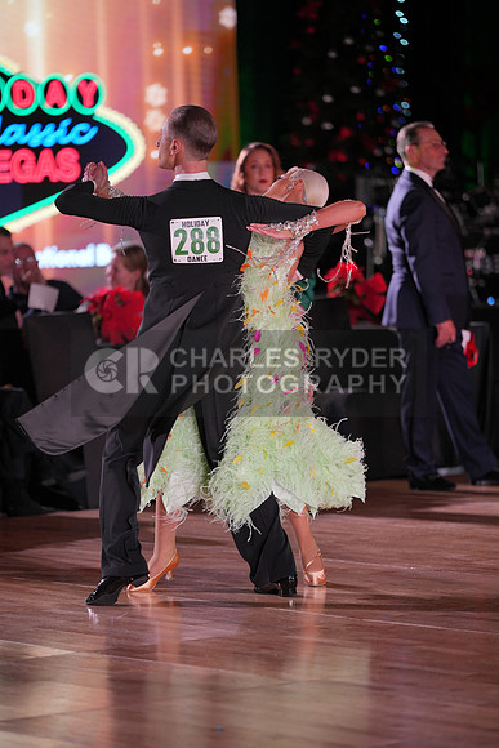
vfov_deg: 11.7
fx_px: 3636
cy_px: 374
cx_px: 250
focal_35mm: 175
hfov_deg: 7.9
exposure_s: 1/400
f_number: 2.8
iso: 800
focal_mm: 175
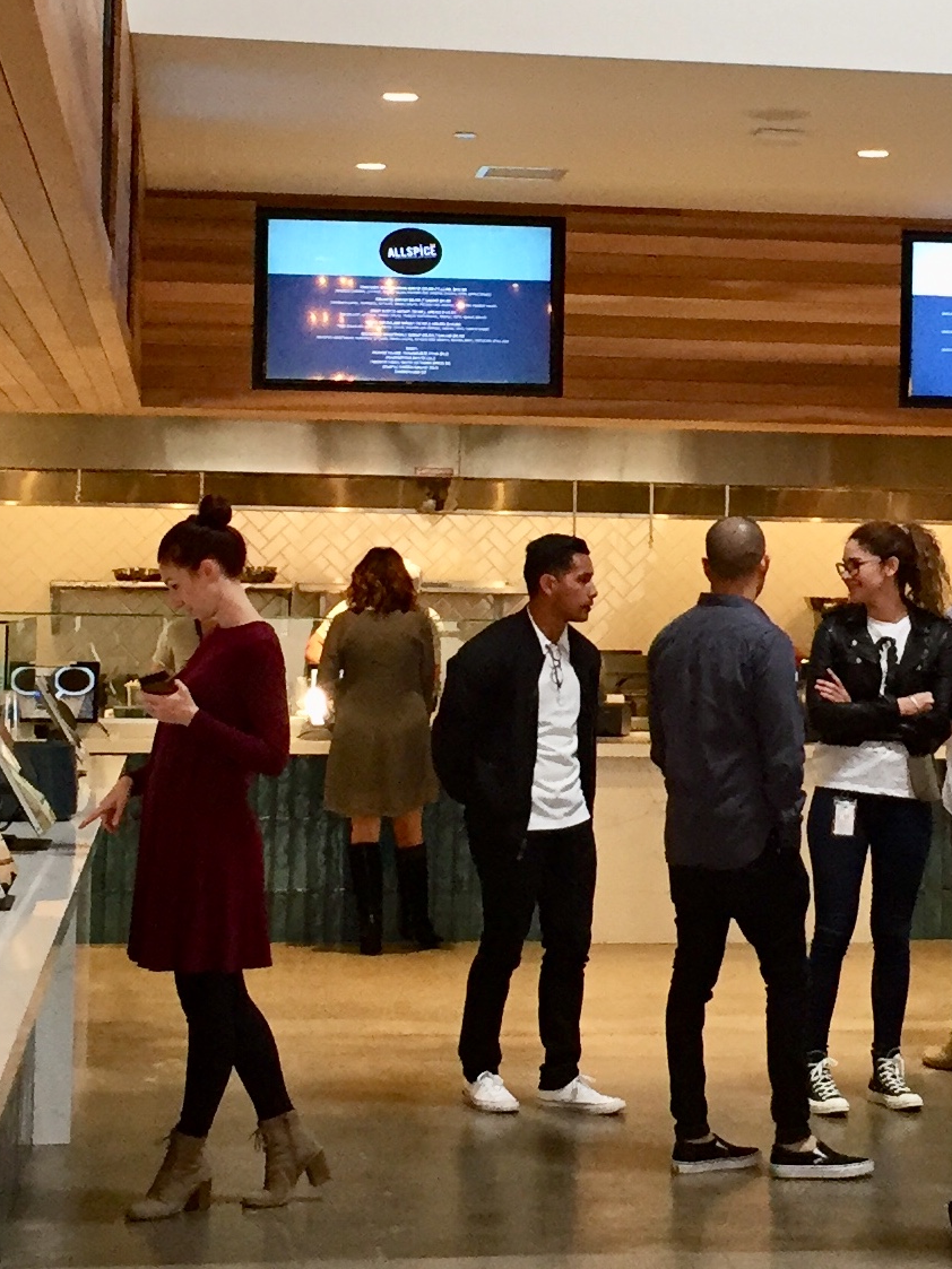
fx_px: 3044
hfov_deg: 17.6
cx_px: 782
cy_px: 461
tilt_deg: +1.1
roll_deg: -1.3
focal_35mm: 83
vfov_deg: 23.5
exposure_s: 1/30
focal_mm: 4.15
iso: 50
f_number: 2.2
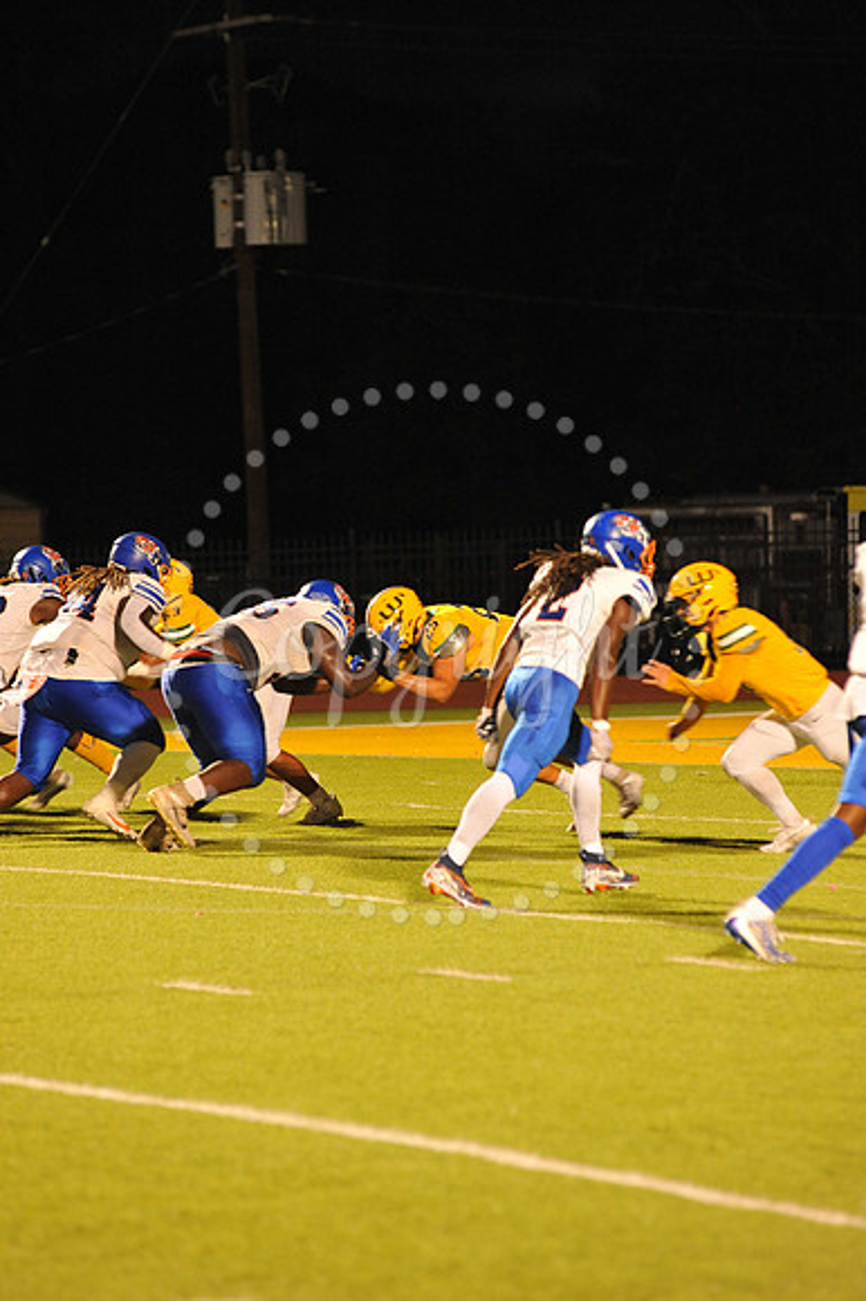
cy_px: 650
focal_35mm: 185
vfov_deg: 11.1
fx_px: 6683
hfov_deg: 7.4
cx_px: 433
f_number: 5
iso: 3200
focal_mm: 185
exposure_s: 1/160
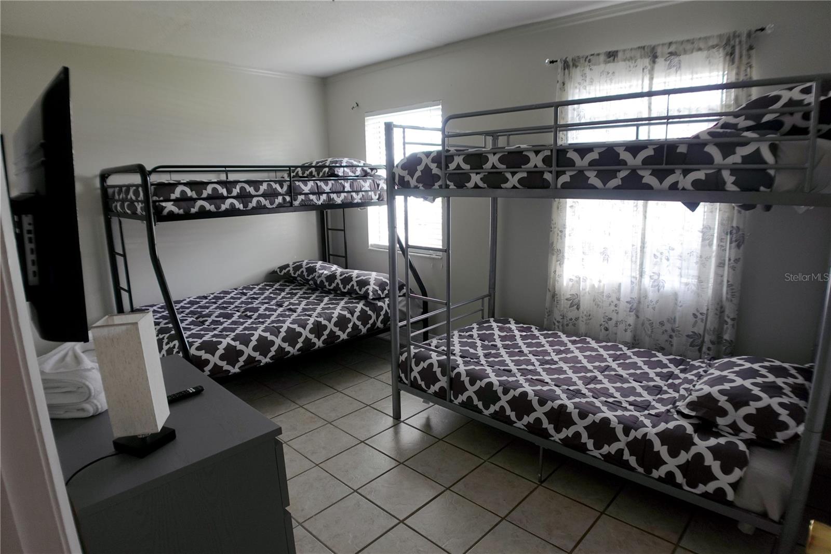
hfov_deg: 73.8
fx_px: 554
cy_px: 277
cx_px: 416
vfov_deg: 53.1
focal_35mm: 24
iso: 100
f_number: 1.8
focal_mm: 9.4
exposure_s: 1/100
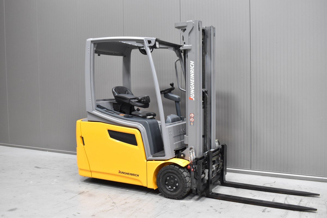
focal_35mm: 36
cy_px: 109
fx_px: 327
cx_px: 164
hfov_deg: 53.1
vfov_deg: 36.9
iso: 1600
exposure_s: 1/30
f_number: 5
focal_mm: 24
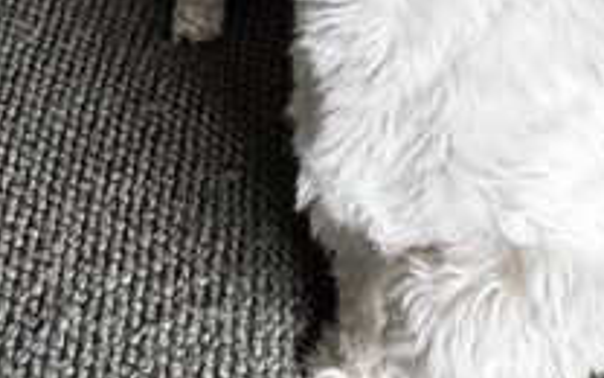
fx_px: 1202
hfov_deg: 28.0
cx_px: 200
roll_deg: -1.1
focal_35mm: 73
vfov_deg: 12.5
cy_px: -611
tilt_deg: -9.6
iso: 200
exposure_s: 1/99
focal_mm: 2.22
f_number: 2.2
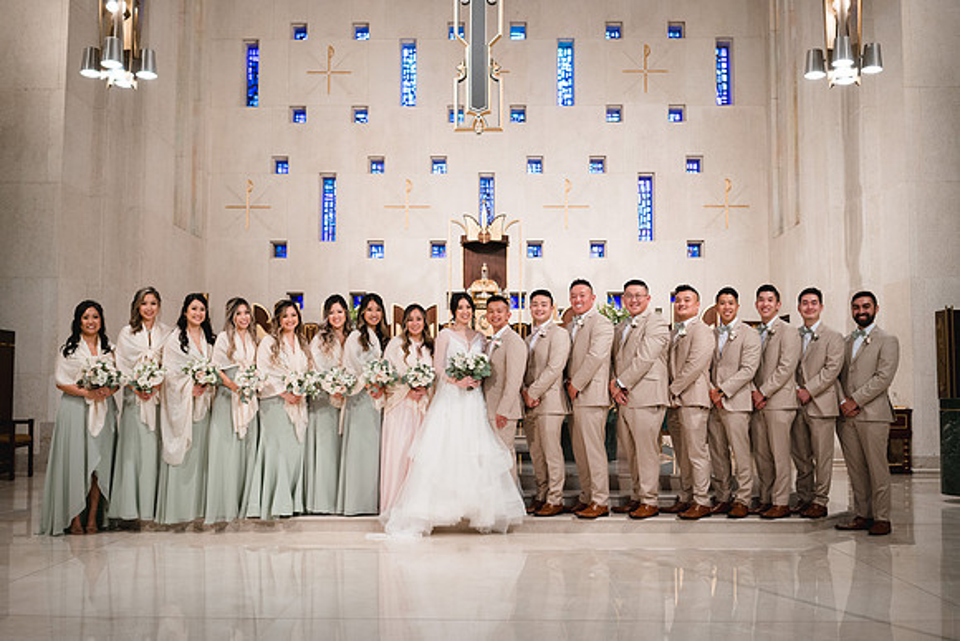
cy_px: 321
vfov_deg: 36.6
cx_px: 488
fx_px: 969
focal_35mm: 36
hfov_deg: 52.7
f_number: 3.2
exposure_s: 1/200
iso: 1600
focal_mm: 35
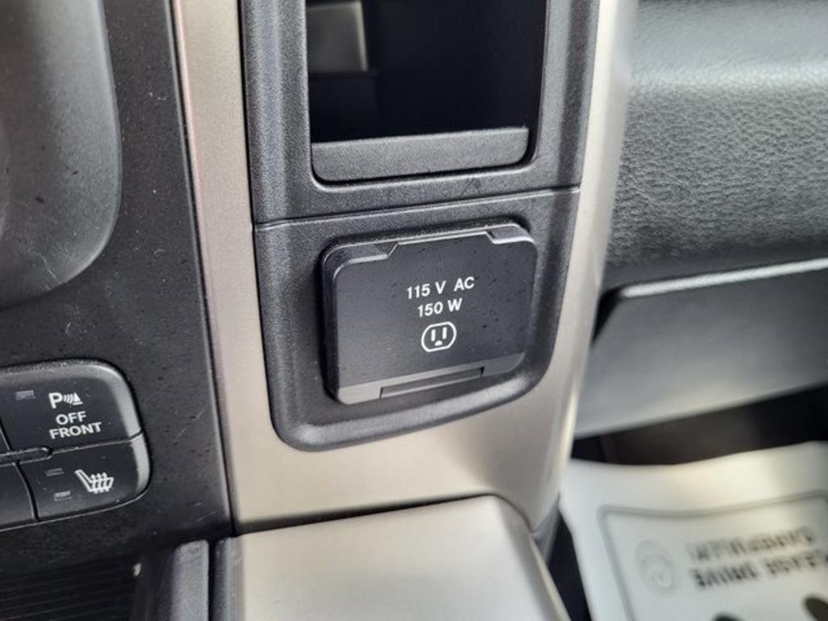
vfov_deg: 53.1
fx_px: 622
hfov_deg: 67.3
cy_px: 310
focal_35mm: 26
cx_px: 414
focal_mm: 5.4
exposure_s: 1/120
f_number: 1.8
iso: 100
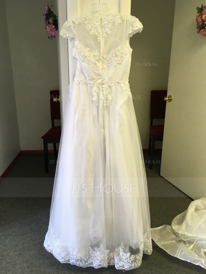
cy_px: 137
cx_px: 103
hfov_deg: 48.2
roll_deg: -0.4
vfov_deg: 61.7
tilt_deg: -18.1
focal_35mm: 29
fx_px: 230
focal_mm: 4.15
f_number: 2.2
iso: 40
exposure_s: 1/30
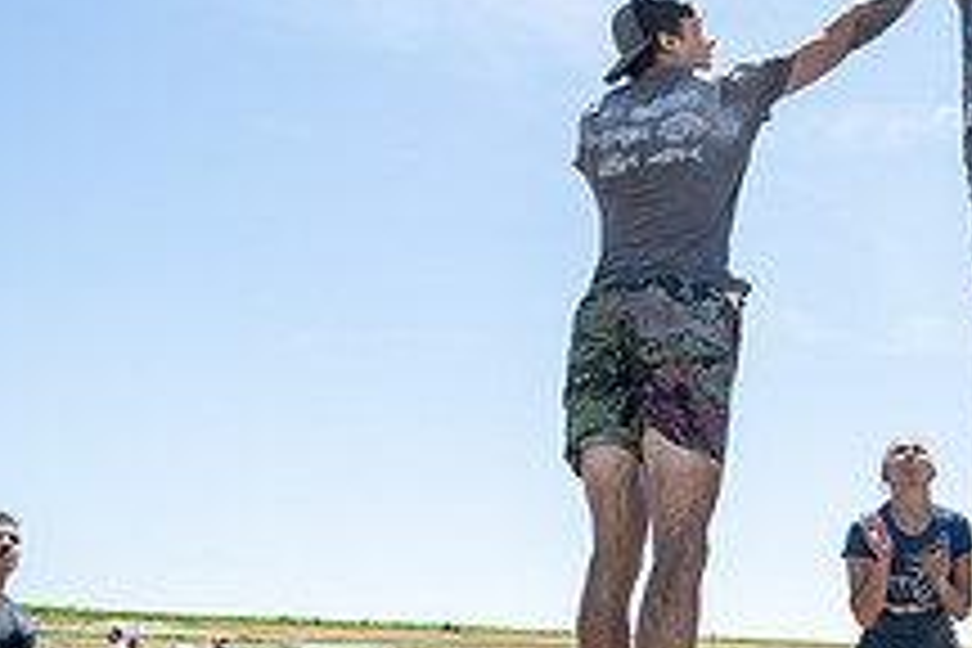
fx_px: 1242
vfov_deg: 28.9
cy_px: 465
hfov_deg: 38.7
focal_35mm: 46
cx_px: 933
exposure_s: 1/1000
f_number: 4
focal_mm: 16.5
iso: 100
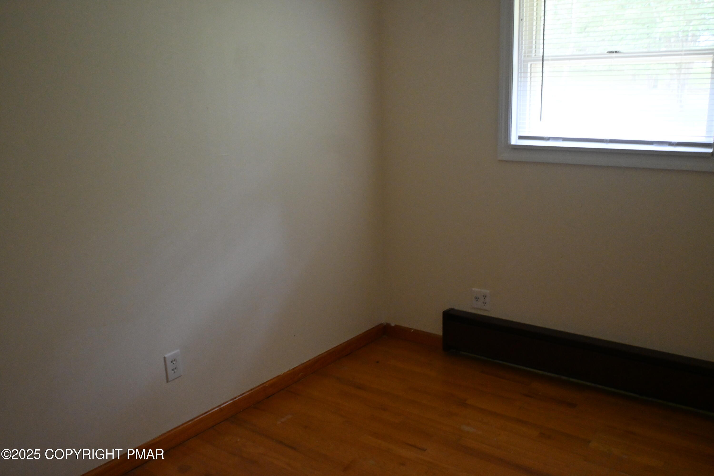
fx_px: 654
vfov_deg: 40.0
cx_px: 357
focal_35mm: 33
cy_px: 238
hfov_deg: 57.2
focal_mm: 22
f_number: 4
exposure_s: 1/125
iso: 3200
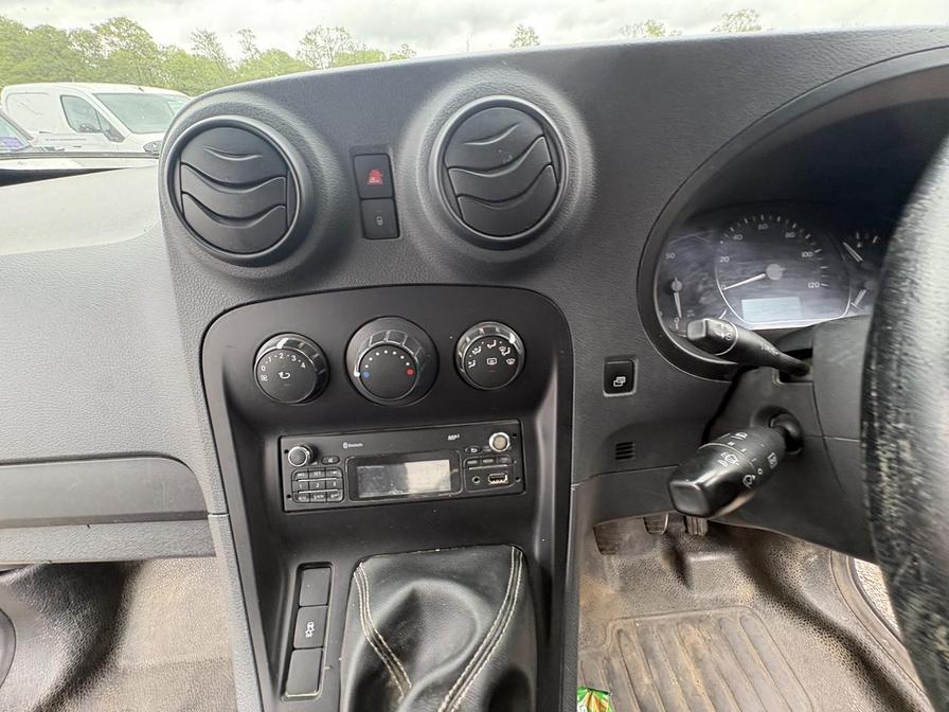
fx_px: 384
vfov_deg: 85.7
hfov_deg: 102.1
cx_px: 474
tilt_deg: -36.0
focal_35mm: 14
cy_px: 356
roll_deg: -7.6
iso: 200
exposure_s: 1/77
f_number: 2.2
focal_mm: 2.22
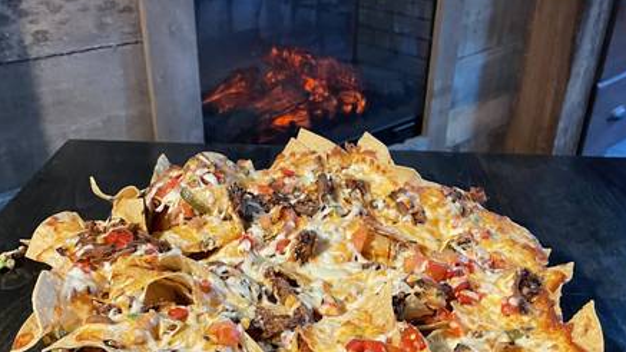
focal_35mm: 38
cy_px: 233
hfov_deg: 52.8
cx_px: 302
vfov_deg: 31.0
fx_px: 631
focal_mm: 4.2
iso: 500
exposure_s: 1/30
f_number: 1.6
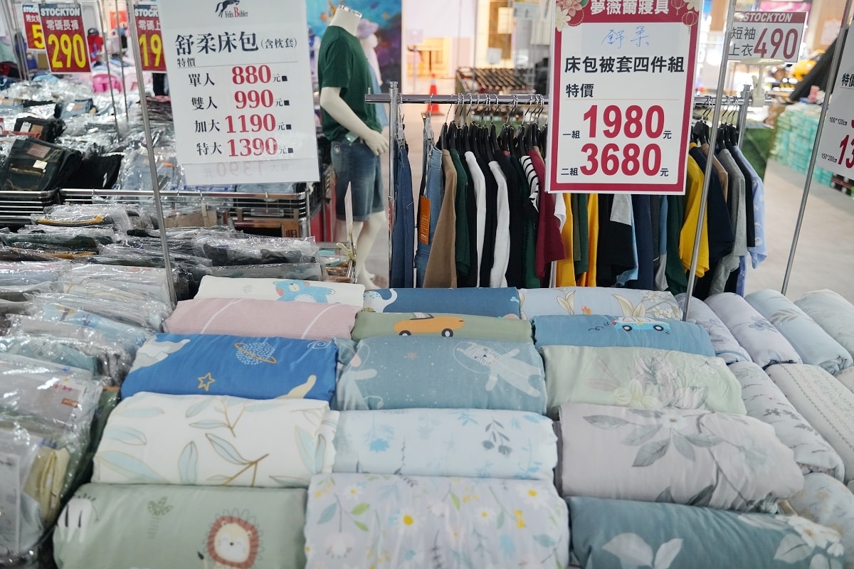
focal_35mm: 28
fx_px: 664
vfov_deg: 46.4
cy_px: 284
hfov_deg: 65.5
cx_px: 427
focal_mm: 28
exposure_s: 1/160
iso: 4000
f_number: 2.8
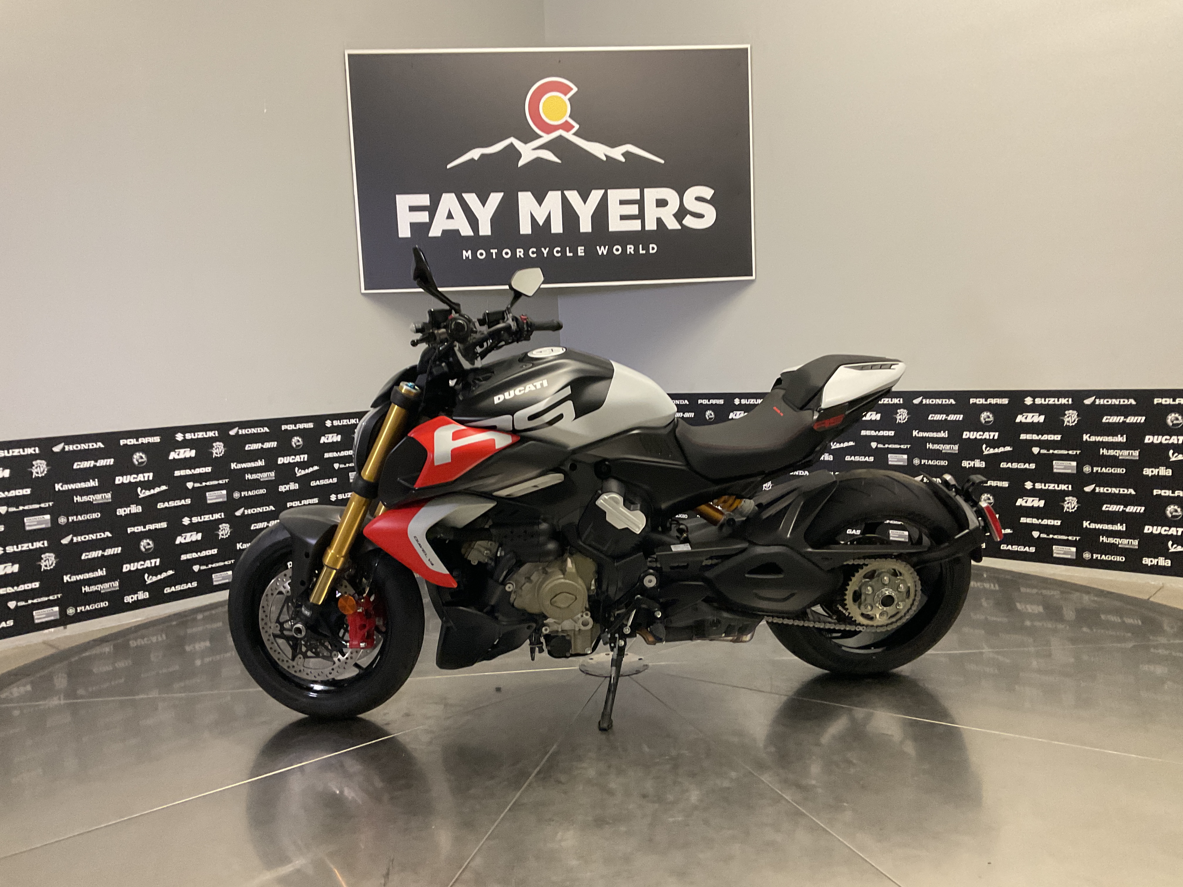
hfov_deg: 61.7
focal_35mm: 29
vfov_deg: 48.2
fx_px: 991
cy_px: 444
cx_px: 592
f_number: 1.8
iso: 200
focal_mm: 3
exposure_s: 1/60
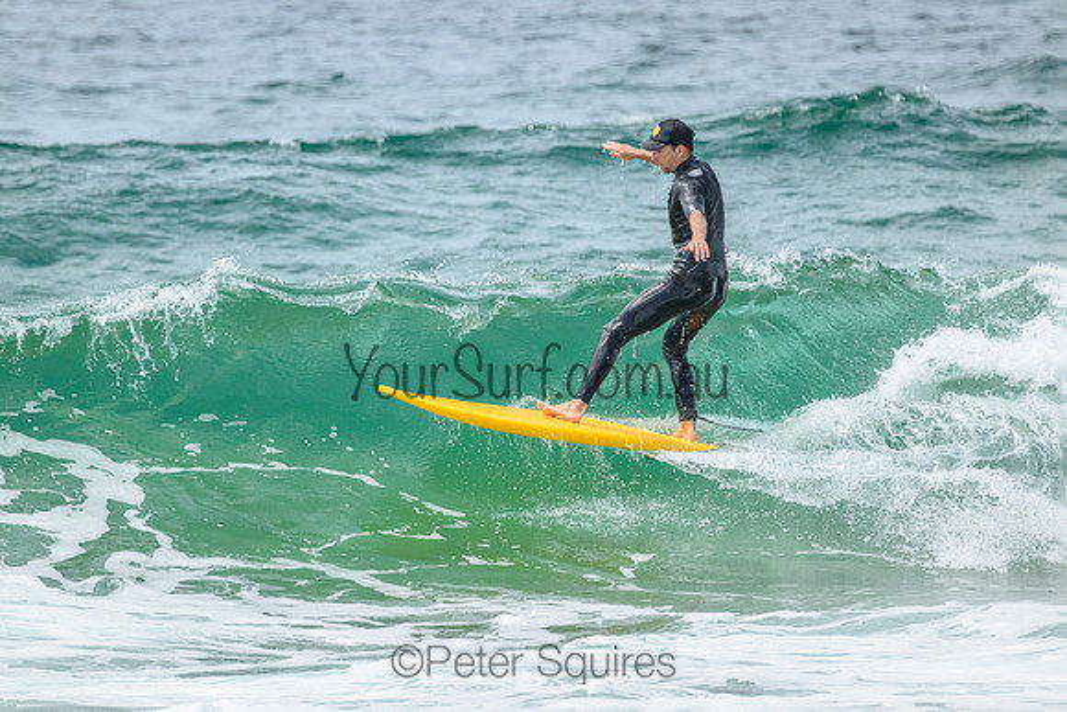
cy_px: 356
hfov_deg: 2.6
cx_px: 534
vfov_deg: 1.7
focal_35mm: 800
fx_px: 23716
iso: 1600
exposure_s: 1/2000
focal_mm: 800
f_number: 11
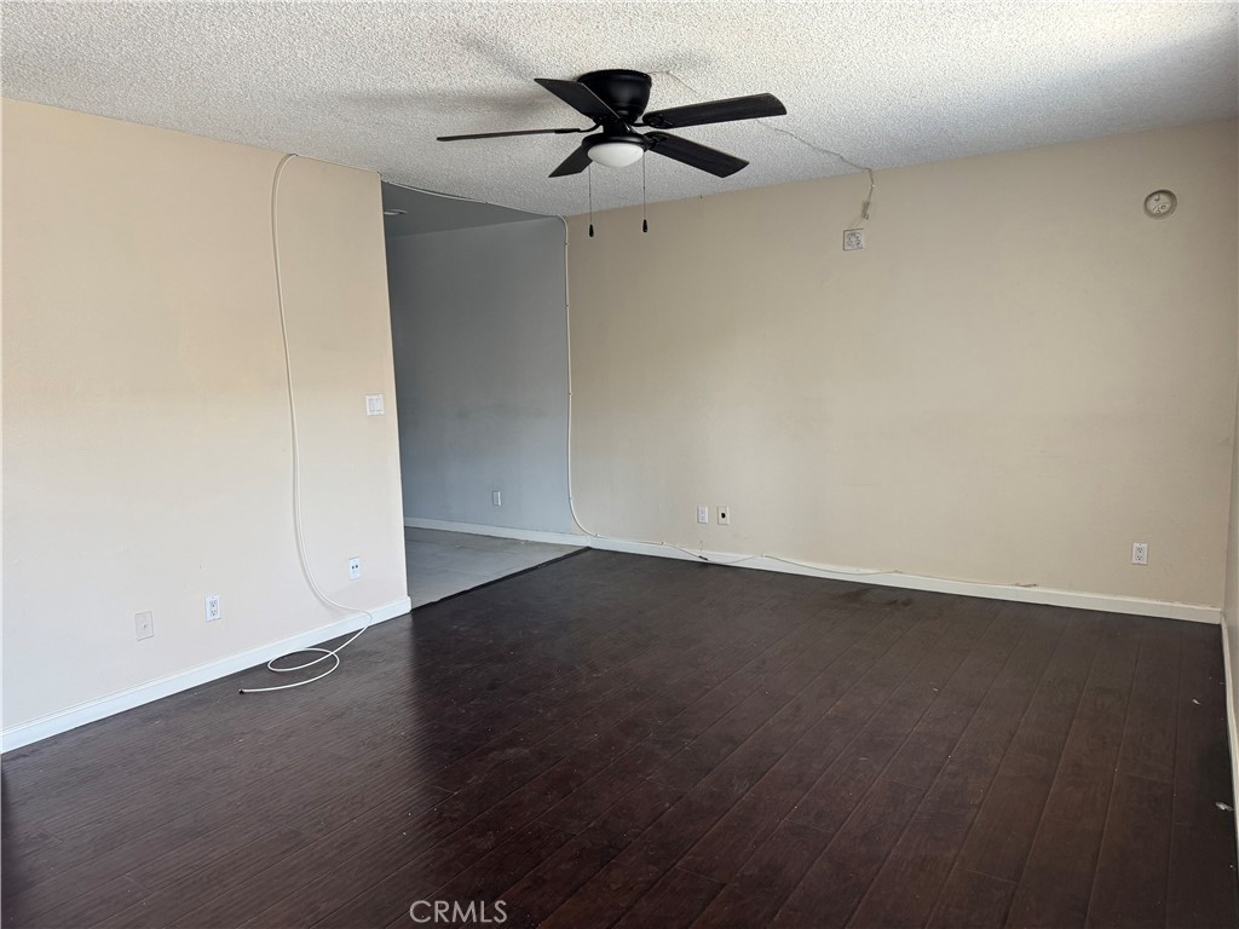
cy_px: 464
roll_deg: +0.9
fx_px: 859
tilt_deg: -9.0
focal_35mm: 24
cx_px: 620
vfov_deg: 56.8
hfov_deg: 71.6
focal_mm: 6.76
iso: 200
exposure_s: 1/112
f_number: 1.78
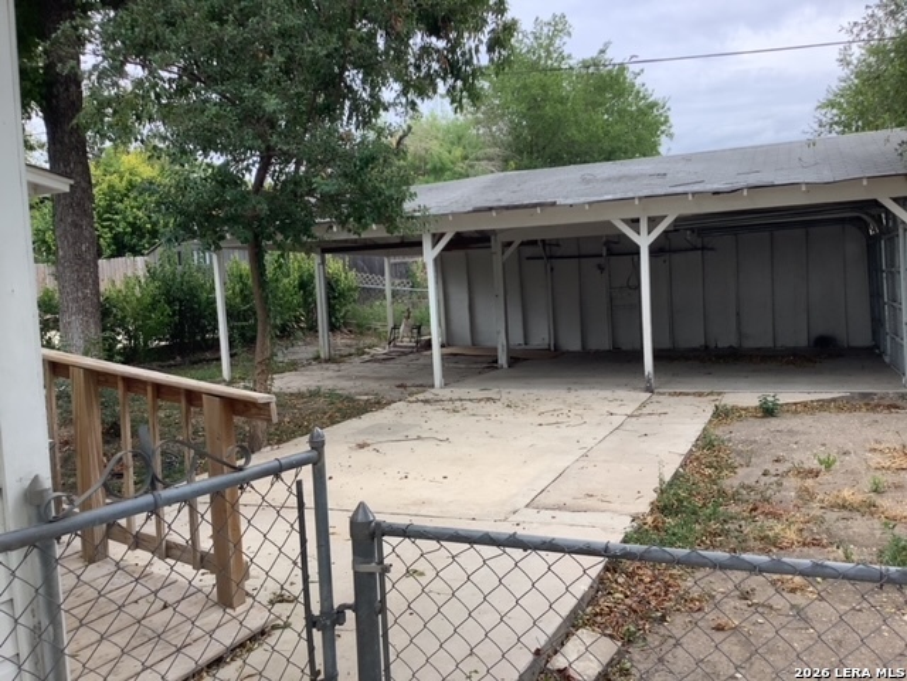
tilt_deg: -5.3
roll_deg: +3.1
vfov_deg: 45.4
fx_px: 812
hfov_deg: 58.4
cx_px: 454
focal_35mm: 31
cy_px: 340
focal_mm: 3.3
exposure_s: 1/100
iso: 50
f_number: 2.4
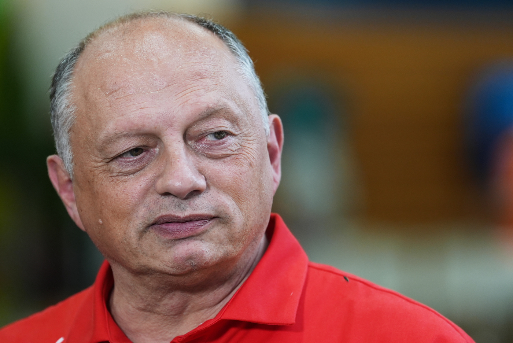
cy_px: 172
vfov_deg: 4.6
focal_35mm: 300
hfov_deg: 6.9
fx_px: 4278
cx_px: 256
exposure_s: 1/250
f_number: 3.2
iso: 800
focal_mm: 200
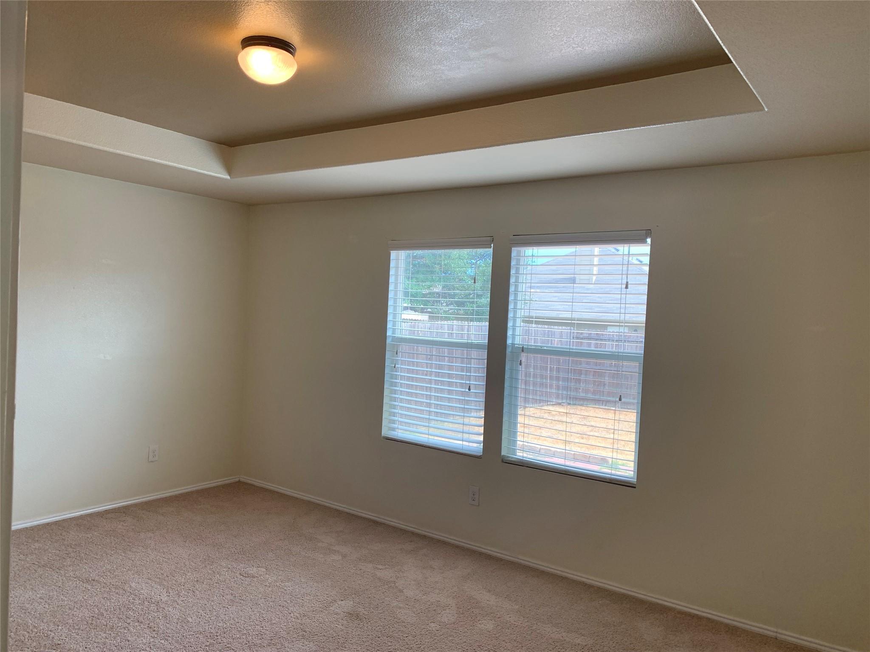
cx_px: 435
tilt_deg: +0.0
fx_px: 653
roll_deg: -3.1
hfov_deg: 67.3
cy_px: 326
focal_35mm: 26
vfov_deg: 53.1
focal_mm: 4.25
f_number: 1.8
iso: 40
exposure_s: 1/121
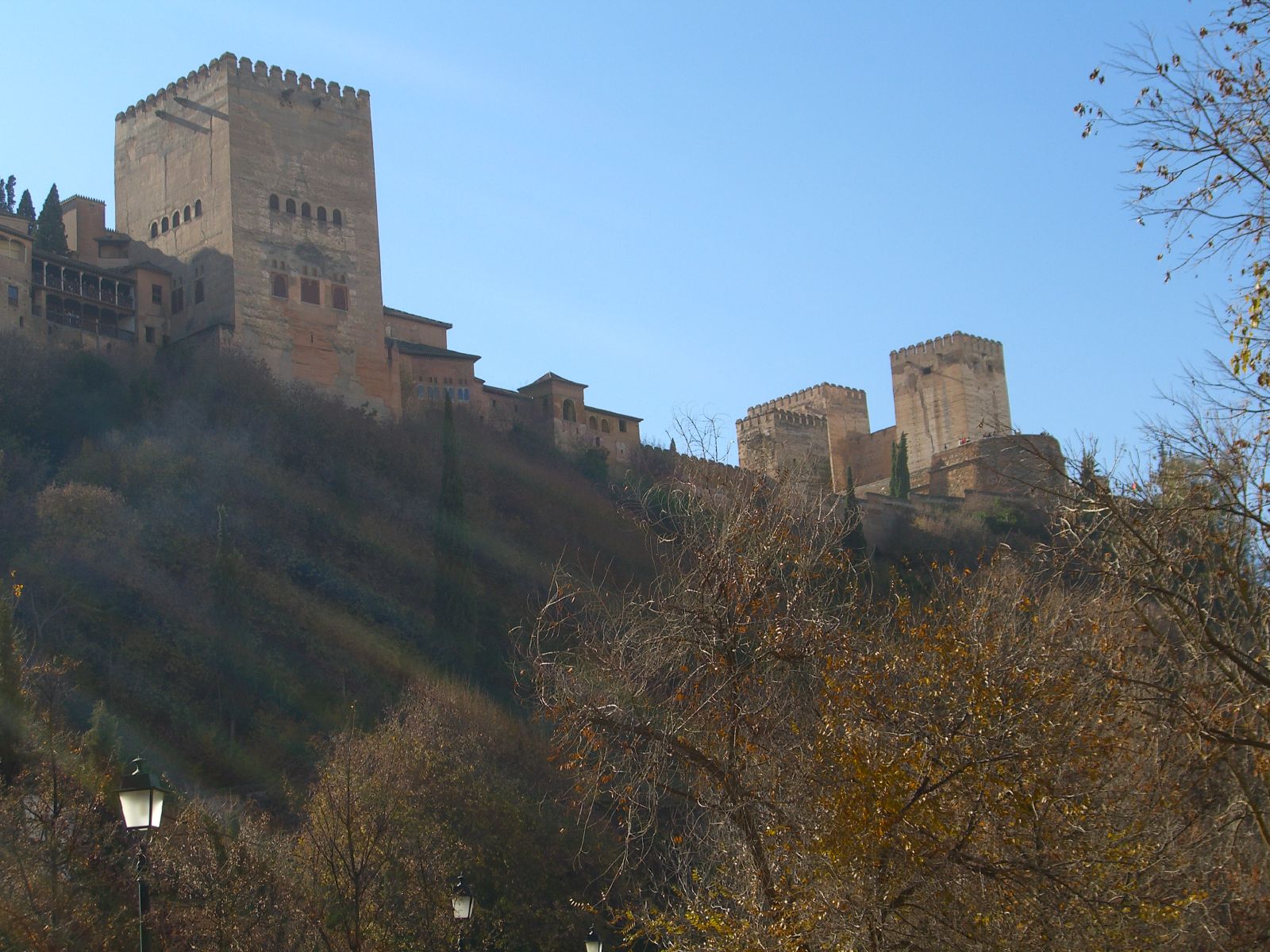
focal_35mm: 68
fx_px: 2495
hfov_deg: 28.6
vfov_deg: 21.6
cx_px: 635
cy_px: 476
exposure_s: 1/320
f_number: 5.6
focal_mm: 14.2
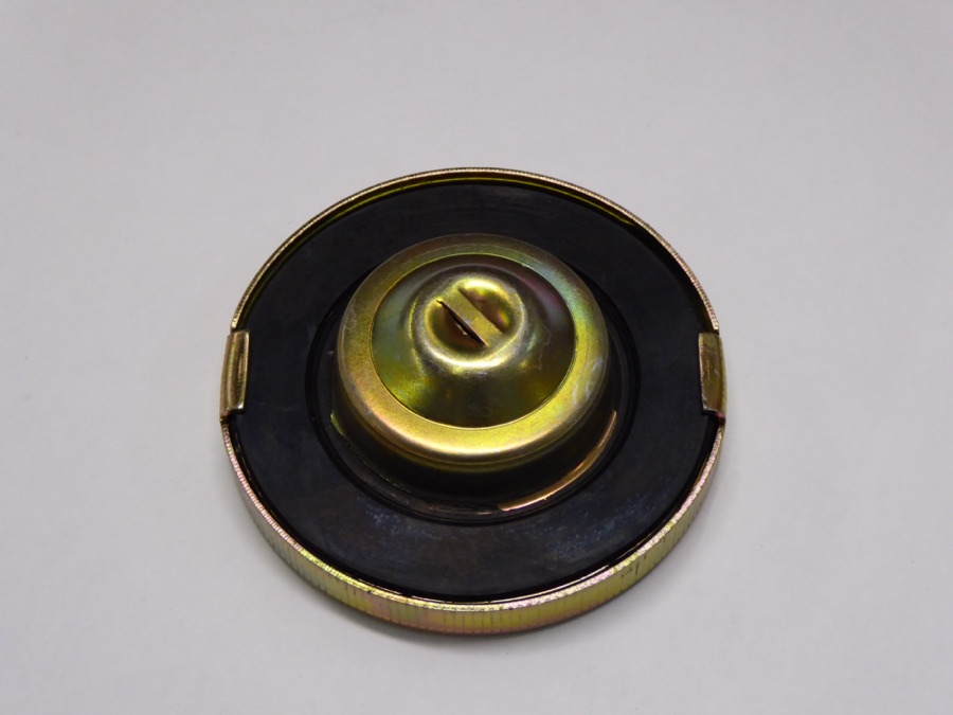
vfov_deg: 19.6
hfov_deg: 26.0
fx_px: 2065
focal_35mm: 75
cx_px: 476
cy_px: 358
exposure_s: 1/50
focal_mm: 12.5
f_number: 4.5
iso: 400
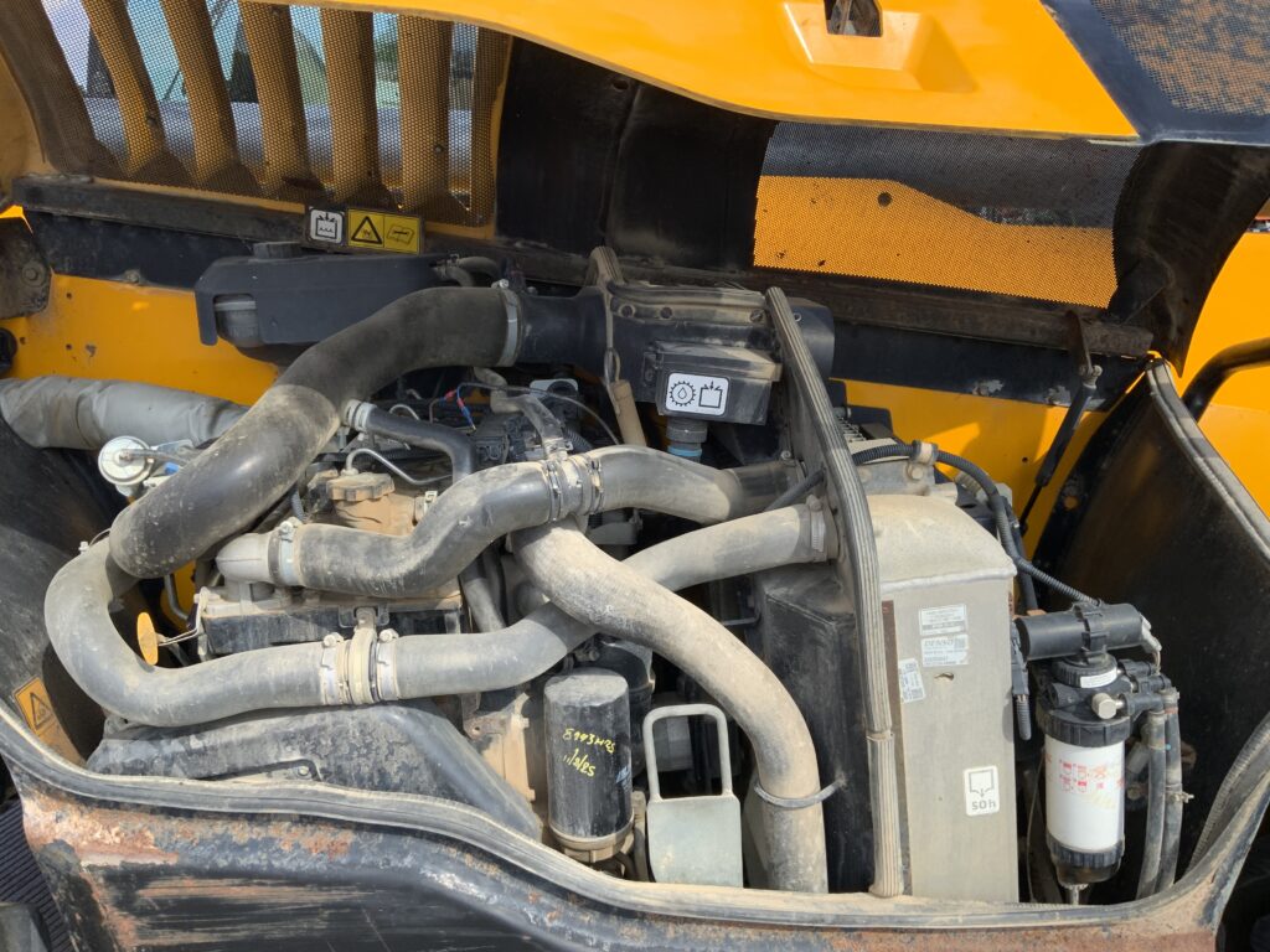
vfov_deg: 48.2
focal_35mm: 29
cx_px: 635
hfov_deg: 61.7
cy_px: 476
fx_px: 1064
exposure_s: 1/657
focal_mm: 3
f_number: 1.8
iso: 16
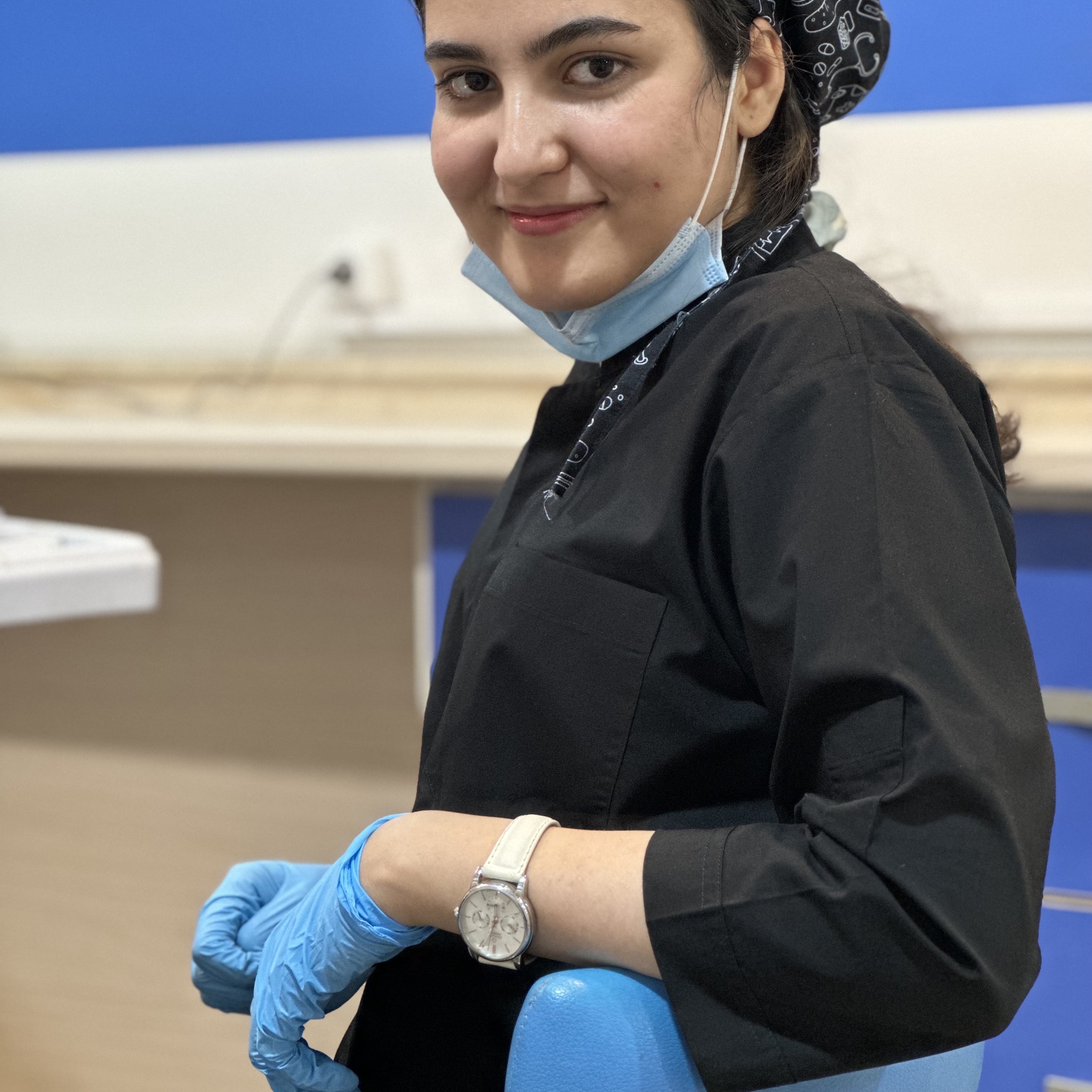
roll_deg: +1.0
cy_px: 453
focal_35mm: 91
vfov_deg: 19.1
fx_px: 3248
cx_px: 545
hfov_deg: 19.1
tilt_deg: -2.9
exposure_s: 1/40
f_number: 2.8
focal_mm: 9
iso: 400
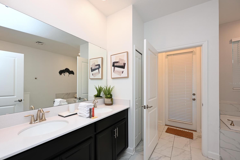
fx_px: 100
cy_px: 83
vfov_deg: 77.3
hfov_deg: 100.3
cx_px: 114
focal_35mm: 15
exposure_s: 1/60
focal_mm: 14
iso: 200
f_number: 4
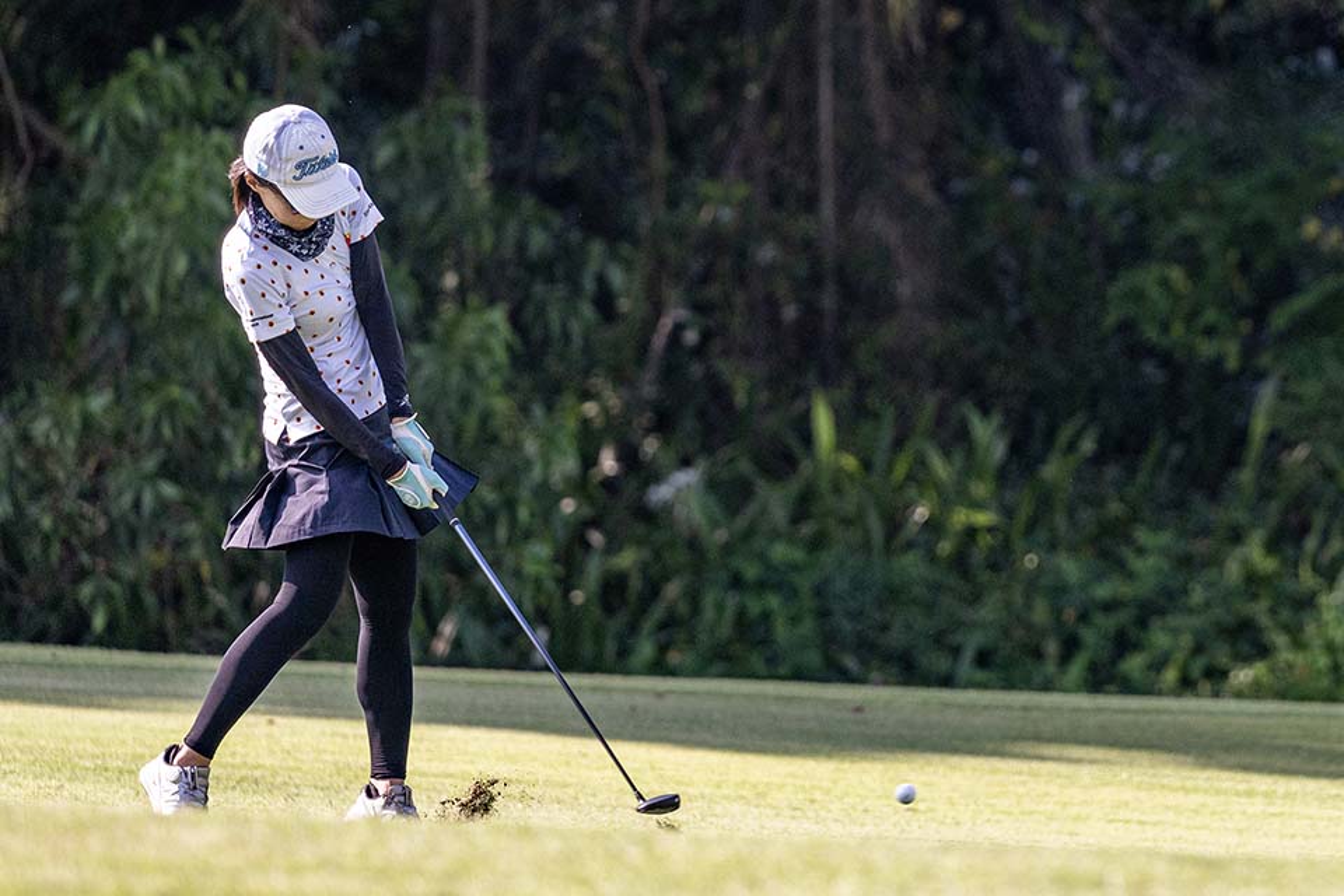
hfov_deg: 10.3
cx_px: 672
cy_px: 448
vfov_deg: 6.9
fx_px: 7466
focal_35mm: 200
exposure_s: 1/2500
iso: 450
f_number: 3.2
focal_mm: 200
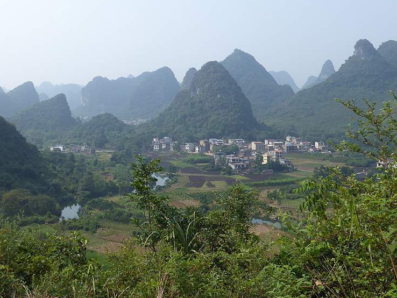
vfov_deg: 36.4
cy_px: 98
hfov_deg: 47.5
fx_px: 447
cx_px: 156
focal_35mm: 39
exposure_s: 1/640
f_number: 4
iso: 100
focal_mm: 4.3
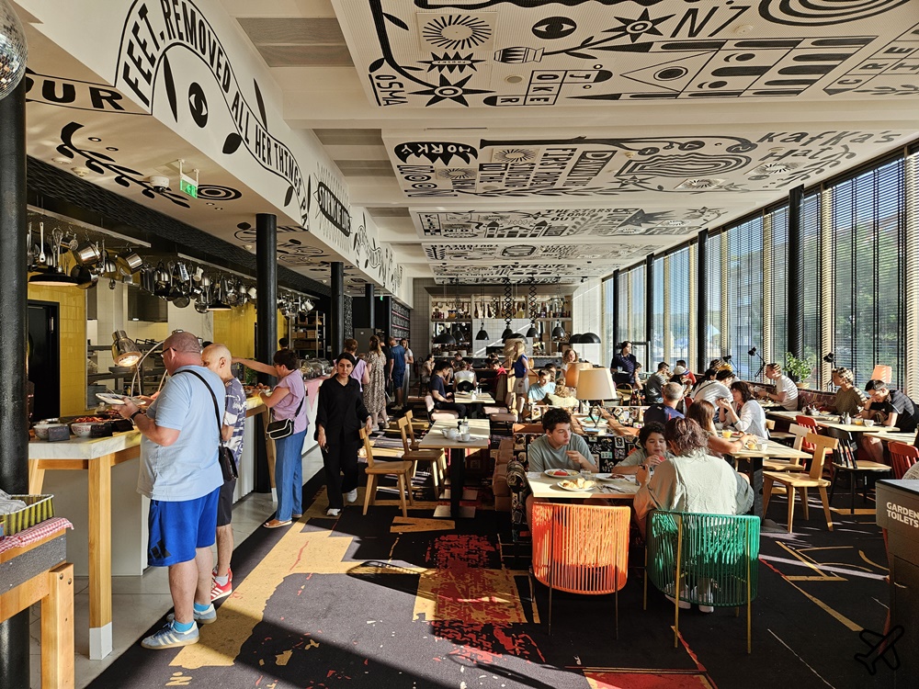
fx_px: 611
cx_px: 460
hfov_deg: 73.9
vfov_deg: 58.9
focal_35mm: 23
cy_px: 344
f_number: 1.8
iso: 50
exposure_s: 1/120
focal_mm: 5.4
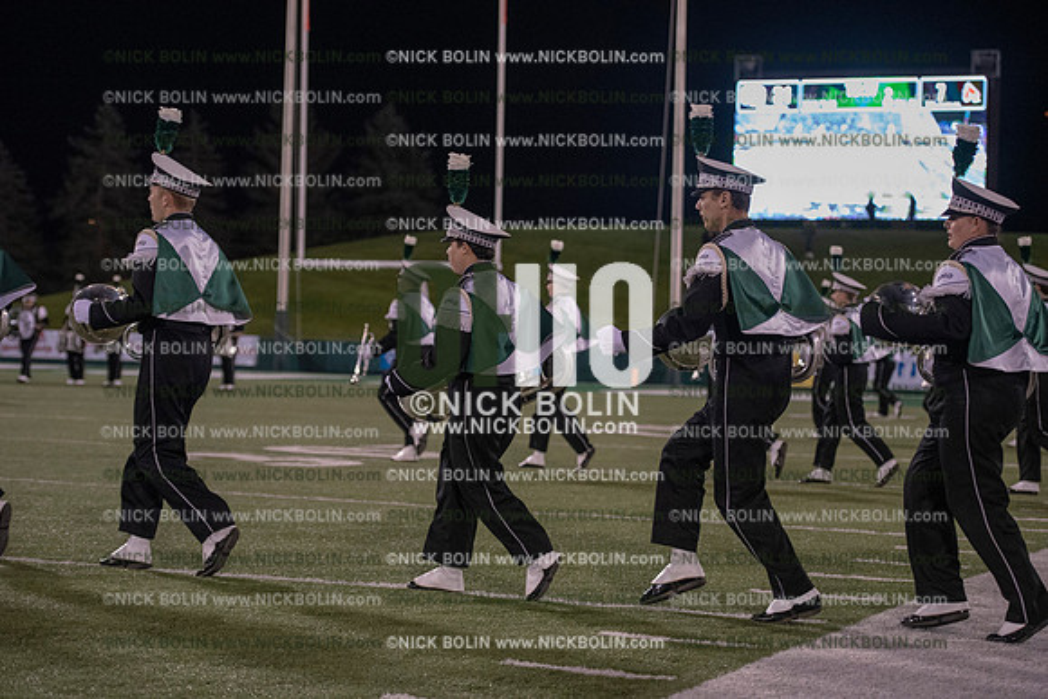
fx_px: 2329
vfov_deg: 17.1
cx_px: 524
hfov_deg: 25.4
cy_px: 350
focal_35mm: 80
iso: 5000
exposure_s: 1/1250
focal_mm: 80
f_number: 3.2
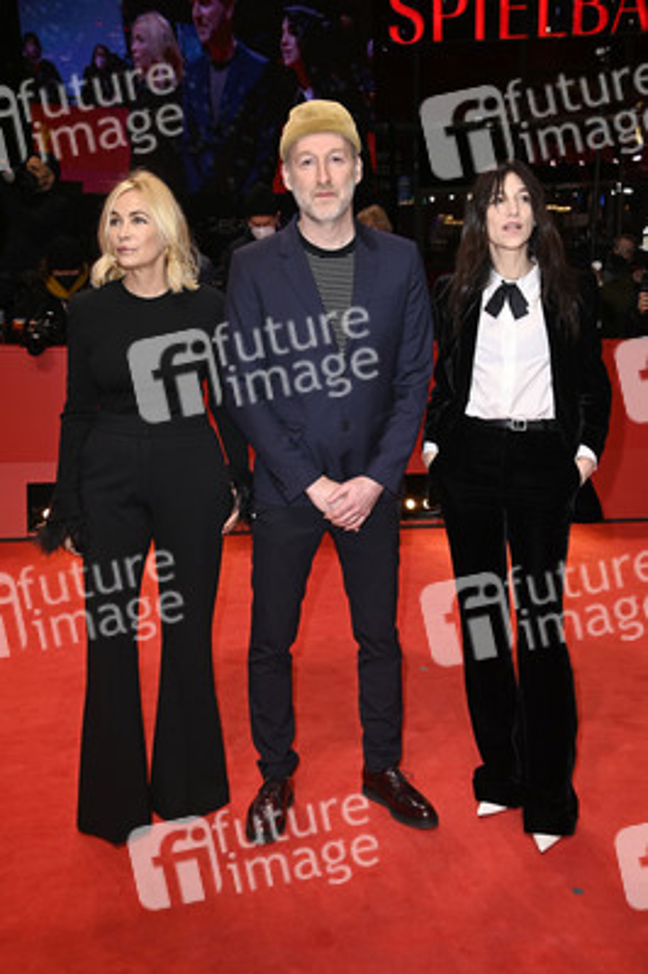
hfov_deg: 35.0
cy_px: 487
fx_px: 1028
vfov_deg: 50.7
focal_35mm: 38
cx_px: 324
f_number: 5.6
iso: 800
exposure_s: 1/160
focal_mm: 38
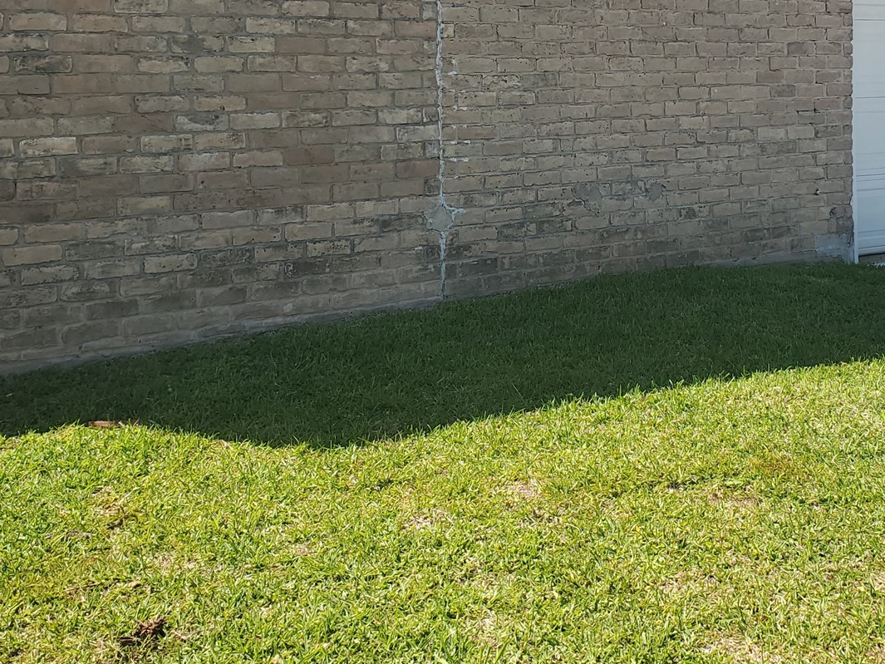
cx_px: 642
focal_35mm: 50
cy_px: 120
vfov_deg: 28.4
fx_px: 1278
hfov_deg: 37.4
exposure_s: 1/758
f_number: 2.4
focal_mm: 4.3
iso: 50
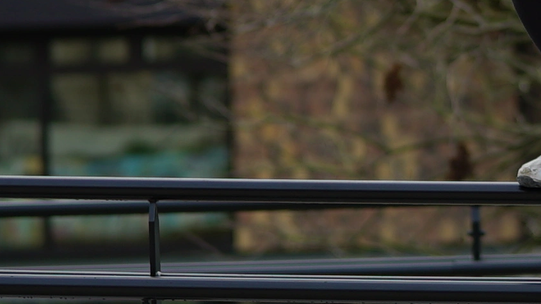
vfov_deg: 4.6
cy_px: -8
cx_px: 577
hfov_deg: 8.1
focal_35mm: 263
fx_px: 3772
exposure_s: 1/1000
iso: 64
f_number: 1.4
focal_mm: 50
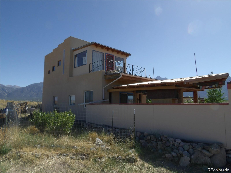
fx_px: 153
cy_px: 86
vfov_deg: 58.9
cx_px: 116
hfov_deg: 73.9
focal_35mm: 23
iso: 100
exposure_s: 1/693
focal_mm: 4.2
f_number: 4.1
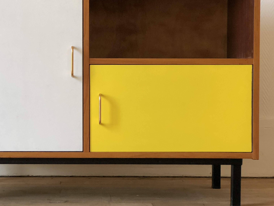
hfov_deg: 24.3
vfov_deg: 18.4
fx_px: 633
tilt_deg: -2.5
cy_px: 82
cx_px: 86
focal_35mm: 80
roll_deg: -0.7
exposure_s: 1/30
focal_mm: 6.6
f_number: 2.8
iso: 80
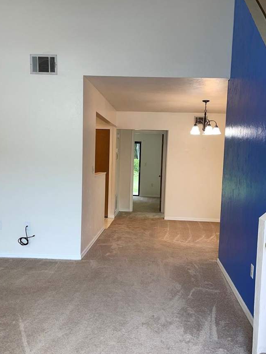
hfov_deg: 45.4
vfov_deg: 58.3
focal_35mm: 31
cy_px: 183
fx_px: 318
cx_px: 147
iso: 50
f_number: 1.6
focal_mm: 5.1
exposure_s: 1/36
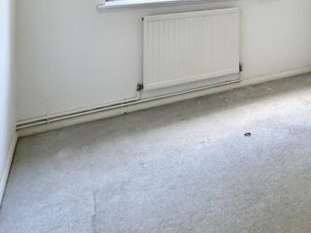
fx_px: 377
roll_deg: +0.8
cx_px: 326
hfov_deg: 38.6
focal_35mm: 42
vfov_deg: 29.3
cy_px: -52
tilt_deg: -0.5
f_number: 2.2
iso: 320
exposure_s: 1/121
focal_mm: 2.22
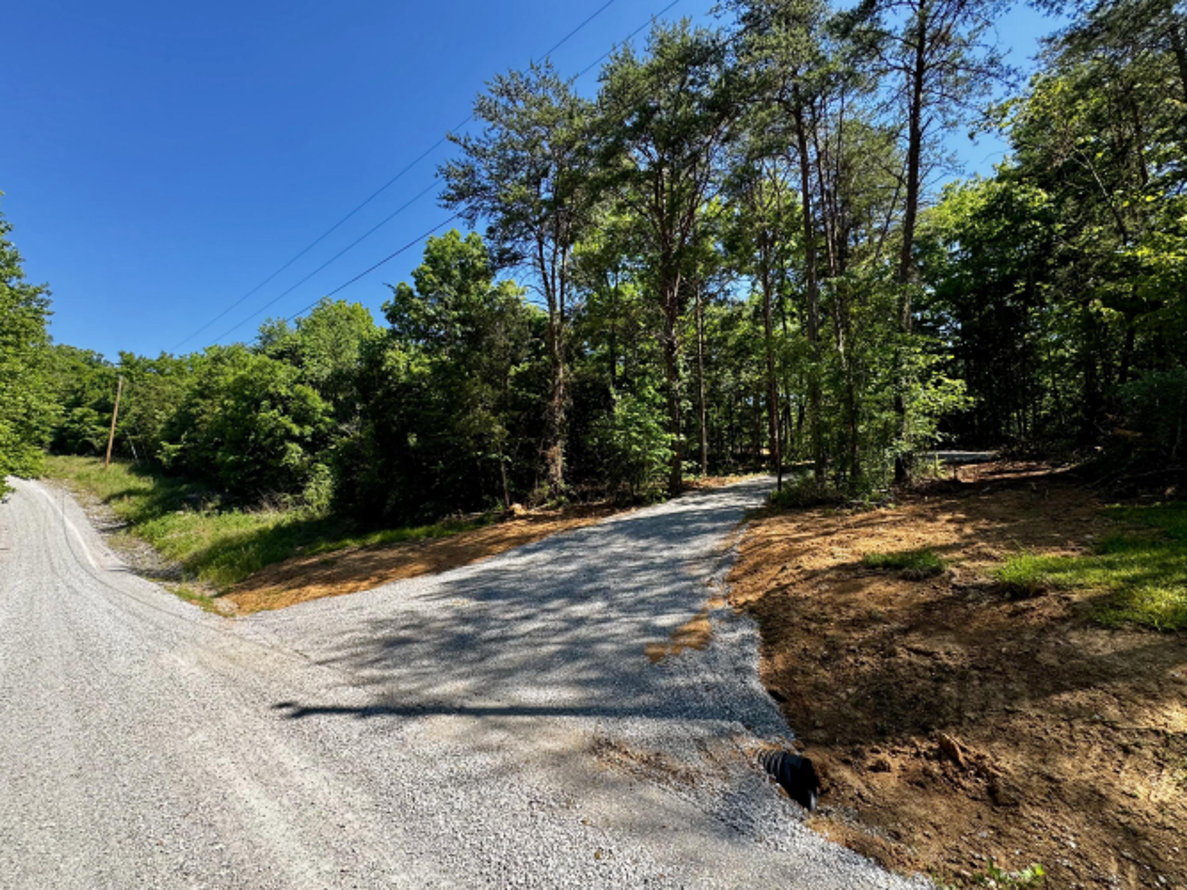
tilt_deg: +5.5
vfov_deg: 85.7
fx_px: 480
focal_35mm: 14
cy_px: 445
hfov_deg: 102.1
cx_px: 594
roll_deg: -1.6
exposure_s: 1/371
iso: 40
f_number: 2.2
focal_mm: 2.22
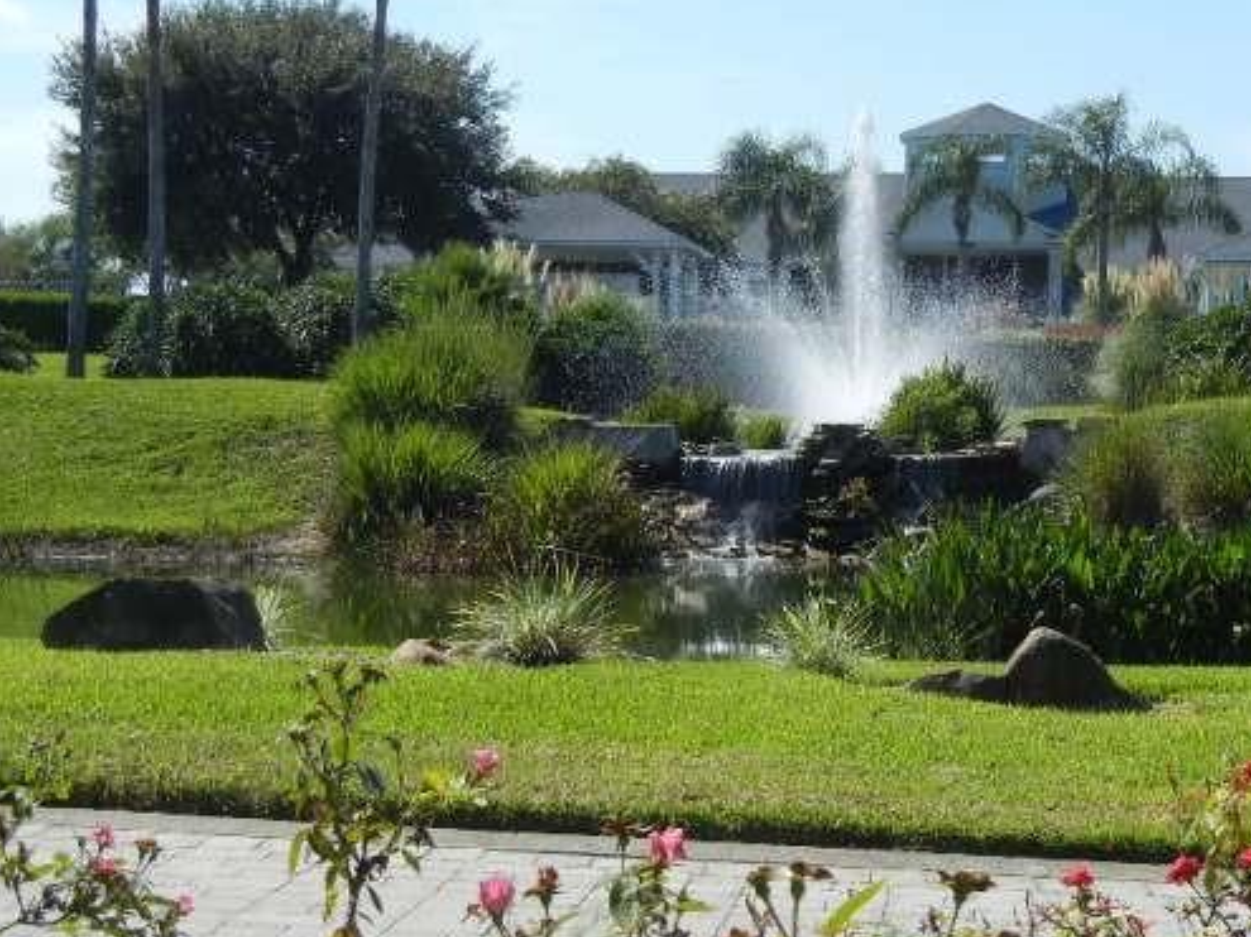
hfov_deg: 23.1
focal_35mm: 84
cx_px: 882
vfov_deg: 17.6
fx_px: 3035
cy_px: 467
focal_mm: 9.3
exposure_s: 1/362
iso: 160
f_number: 7.8
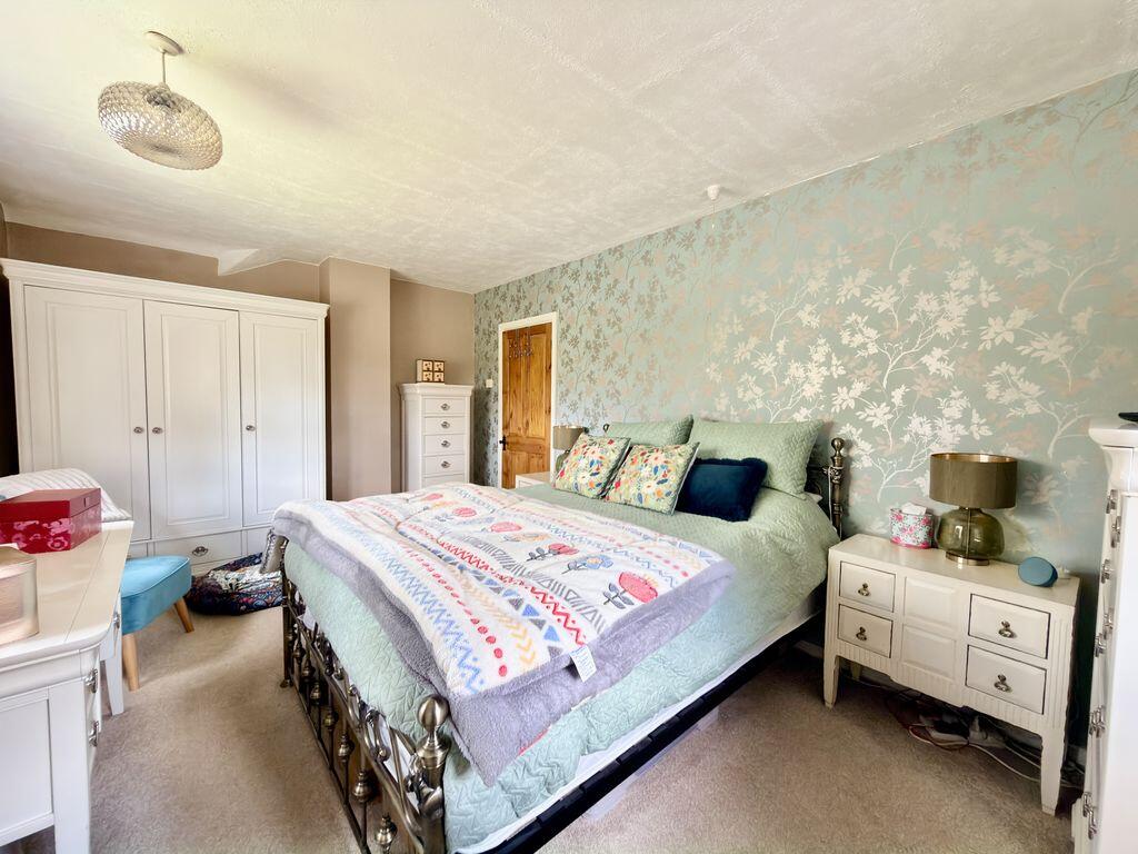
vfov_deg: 85.7
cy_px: 427
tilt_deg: -3.6
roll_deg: -0.4
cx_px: 569
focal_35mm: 14
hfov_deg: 102.1
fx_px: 460
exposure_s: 1/30
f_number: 2.2
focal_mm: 2.22
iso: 80
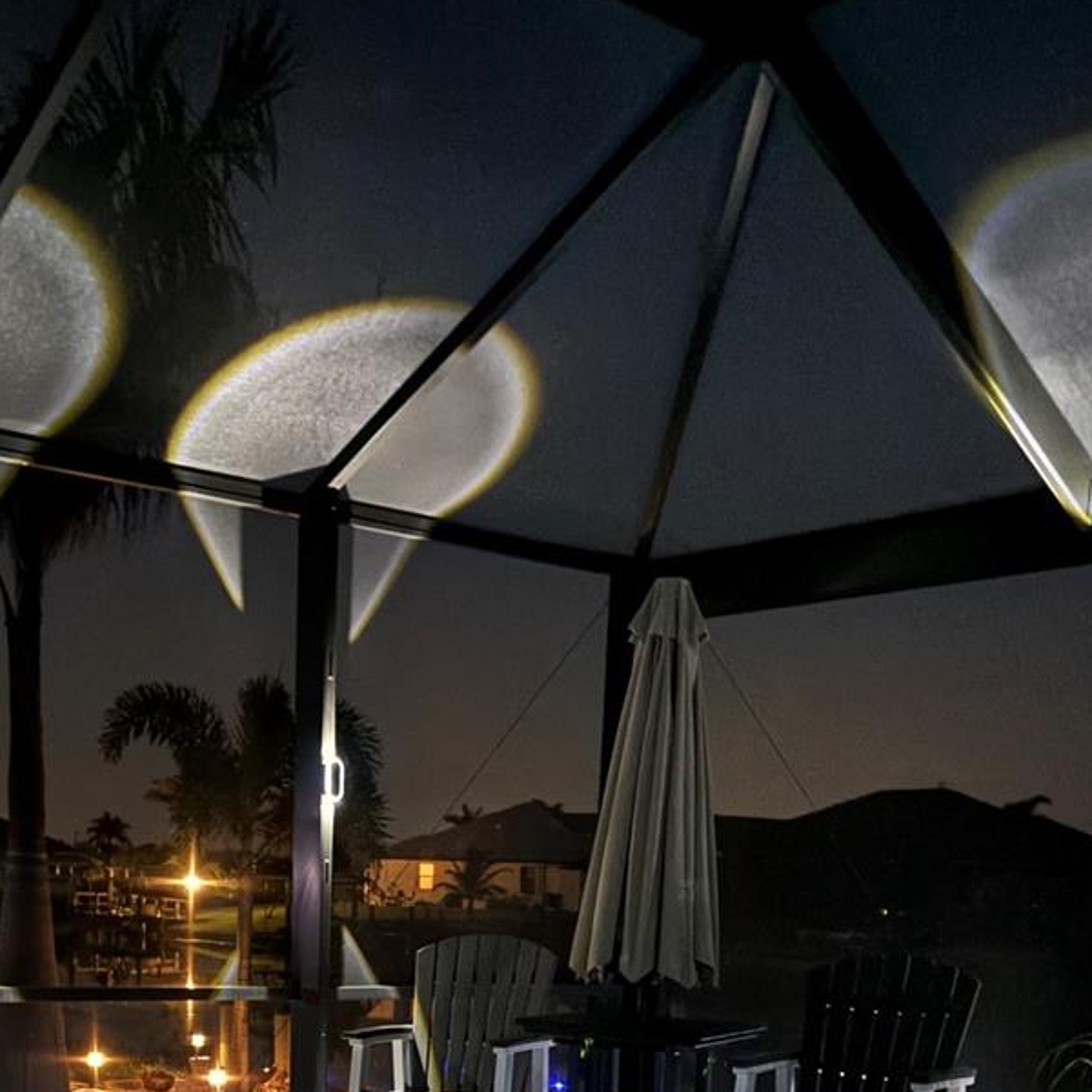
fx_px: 1642
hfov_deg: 36.6
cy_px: 1067
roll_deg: -2.3
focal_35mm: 46
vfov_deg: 33.9
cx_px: 408
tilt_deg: -6.6
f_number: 1.6
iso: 4000
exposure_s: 1/2
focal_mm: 5.96
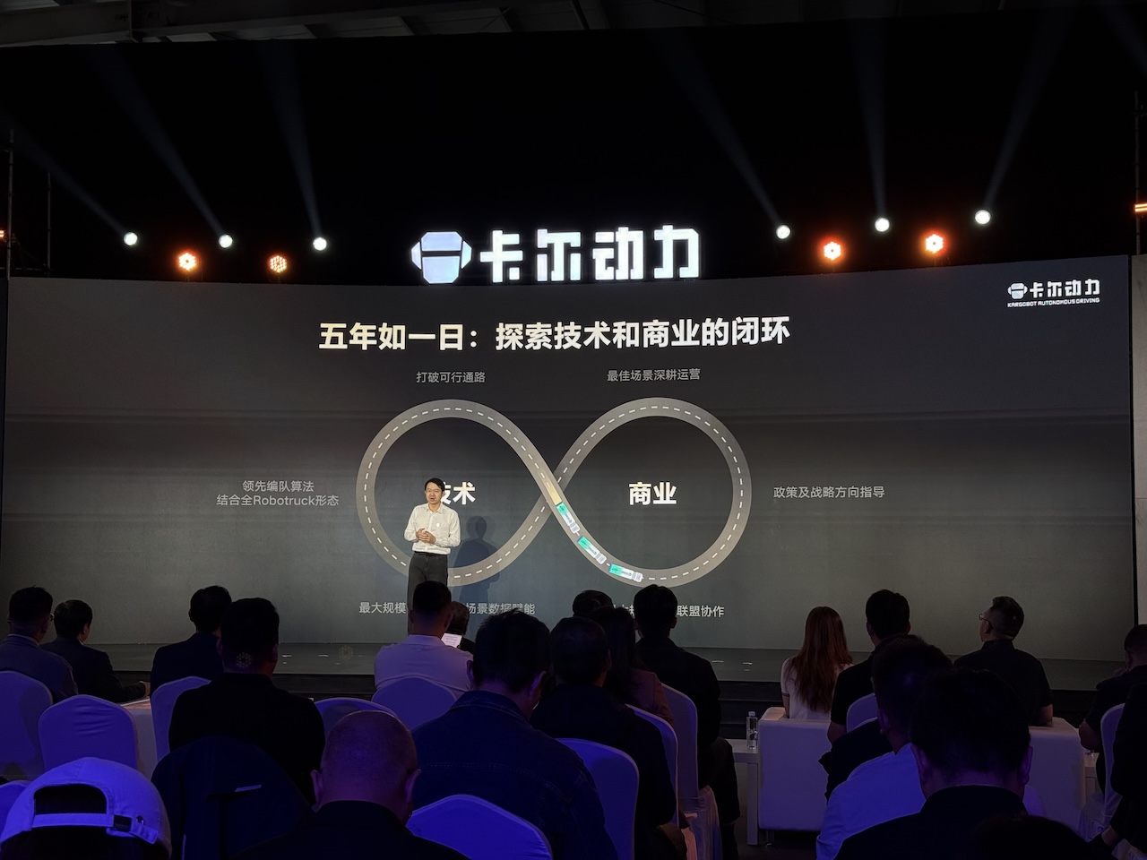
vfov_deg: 30.3
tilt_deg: +4.3
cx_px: 574
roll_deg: -0.1
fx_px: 1590
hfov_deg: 39.7
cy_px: 430
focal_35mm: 48
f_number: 1.78
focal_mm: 6.76
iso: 50
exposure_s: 1/121
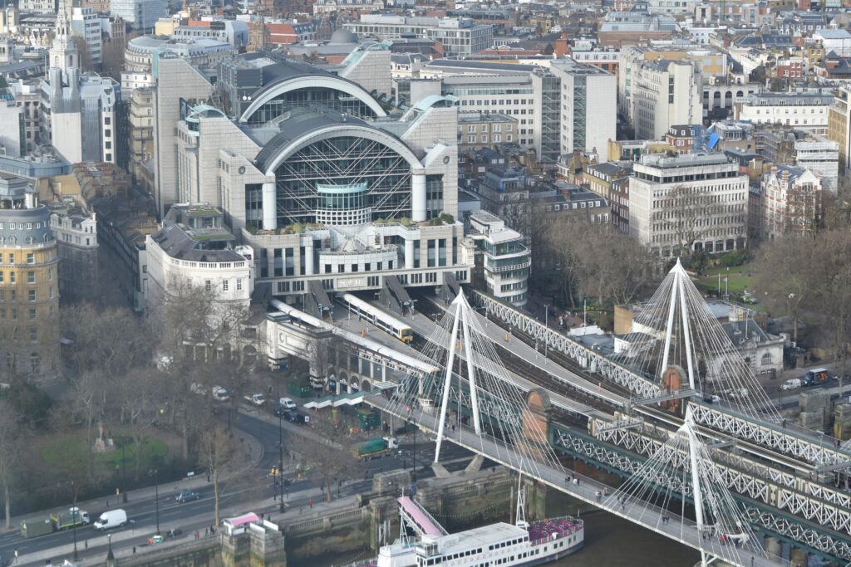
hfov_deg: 24.6
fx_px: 1950
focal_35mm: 82
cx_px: 426
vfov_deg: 16.6
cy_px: 284
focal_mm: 55
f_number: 8
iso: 200
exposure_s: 1/250
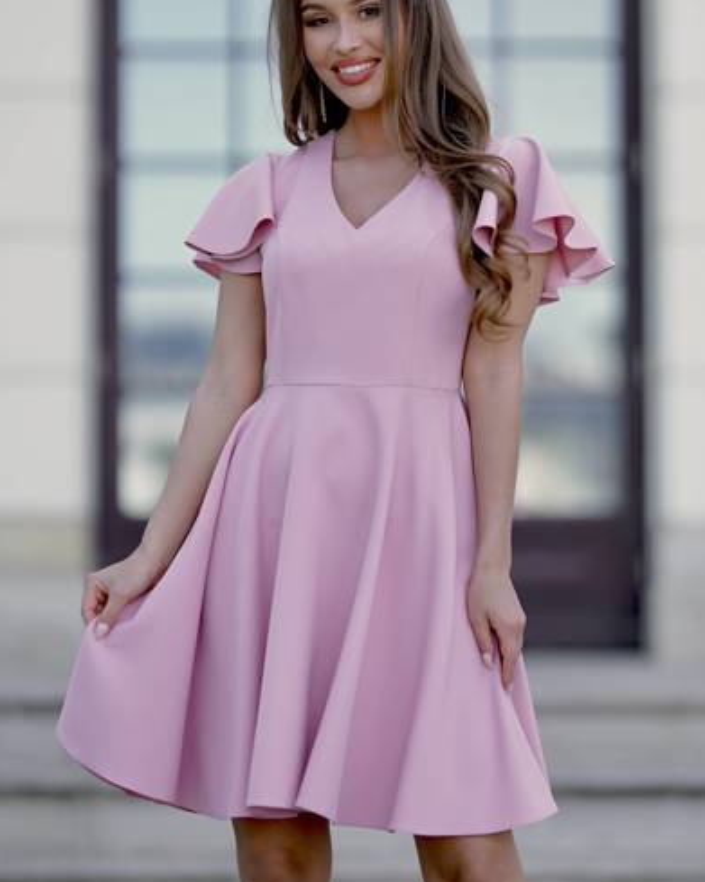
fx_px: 3157
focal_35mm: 121
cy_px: 424
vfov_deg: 15.9
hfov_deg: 12.7
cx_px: 355
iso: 200
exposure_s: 1/1600
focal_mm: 105
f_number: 1.6
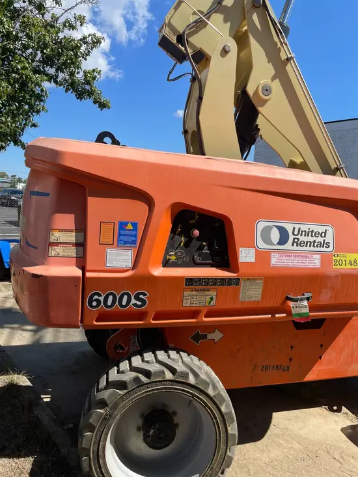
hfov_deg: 53.1
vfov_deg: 67.3
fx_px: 358
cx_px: 179
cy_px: 238
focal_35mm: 26
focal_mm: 4.2
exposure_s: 1/3040
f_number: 1.6
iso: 32
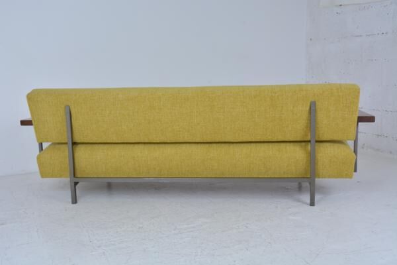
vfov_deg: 31.9
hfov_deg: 46.4
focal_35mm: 42
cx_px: 198
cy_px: 132
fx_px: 463
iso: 400
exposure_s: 1/125
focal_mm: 28
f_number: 10
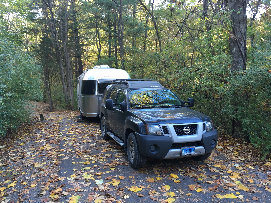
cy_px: 102
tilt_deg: -3.2
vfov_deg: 48.2
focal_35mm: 29
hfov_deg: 61.7
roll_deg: +1.1
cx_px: 136
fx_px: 227
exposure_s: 1/30
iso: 50
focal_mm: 4.15
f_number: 2.2
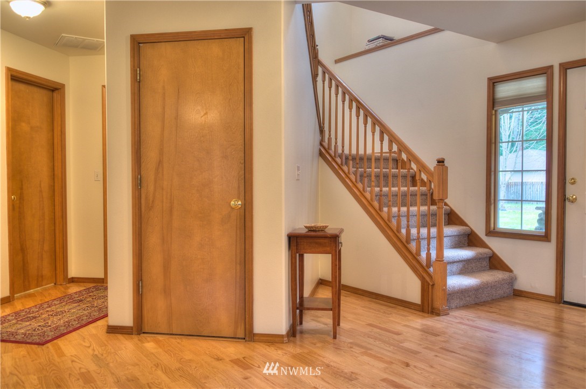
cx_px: 293
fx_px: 488
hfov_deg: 62.0
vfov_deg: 43.5
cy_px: 194
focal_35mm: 30
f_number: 2.8
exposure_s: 1/15
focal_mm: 20
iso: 400
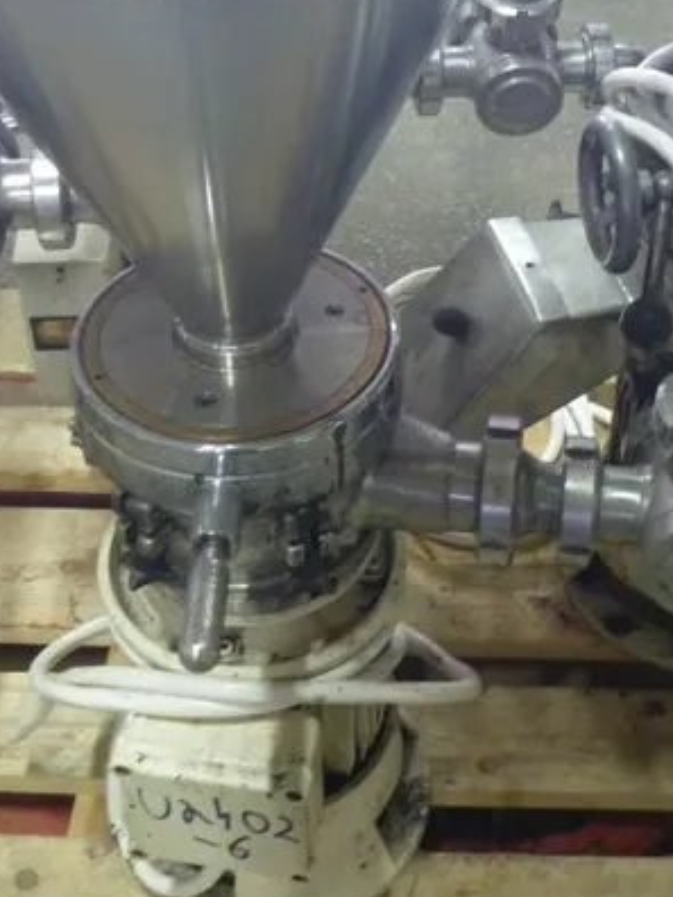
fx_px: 1374
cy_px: 256
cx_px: 368
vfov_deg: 35.6
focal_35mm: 53
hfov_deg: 27.5
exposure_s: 1/5
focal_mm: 4.9
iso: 400
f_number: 3.3
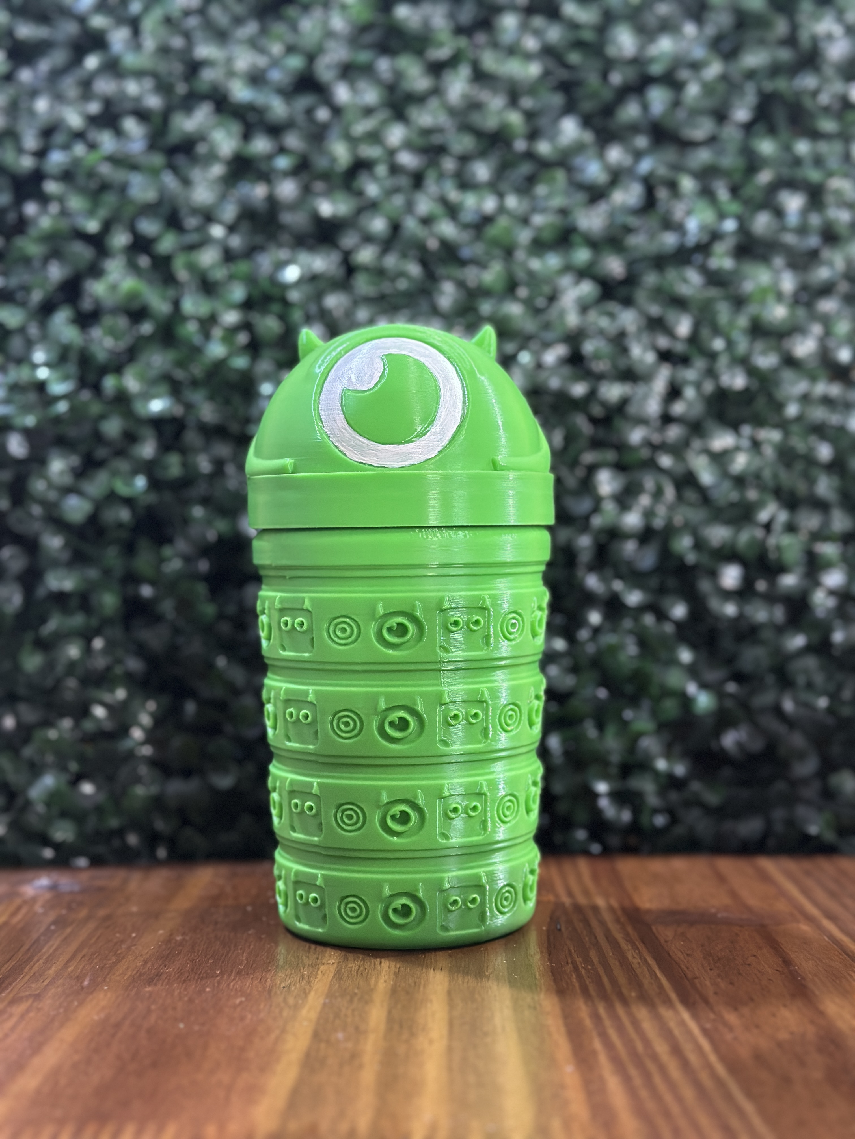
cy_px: 570
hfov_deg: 30.3
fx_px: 1581
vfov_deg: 39.7
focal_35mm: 48
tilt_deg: +0.0
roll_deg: +0.0
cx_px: 428
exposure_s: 1/33
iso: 500
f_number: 1.78
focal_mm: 6.86
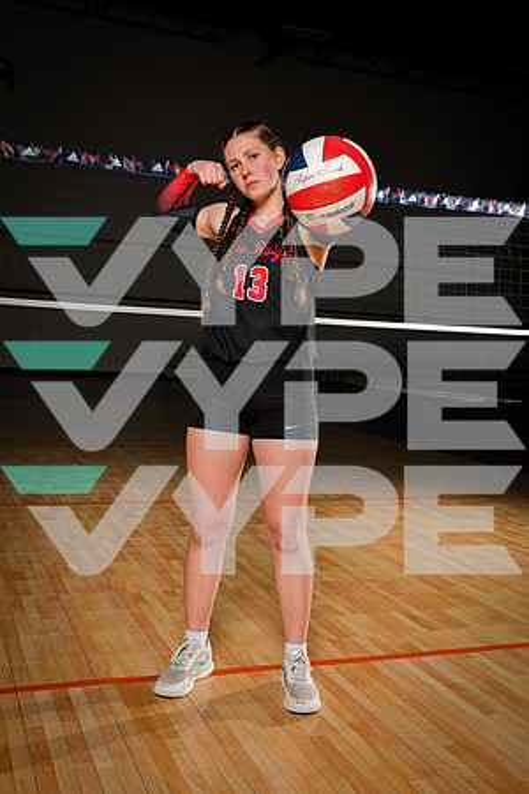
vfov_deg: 48.5
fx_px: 882
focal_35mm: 40
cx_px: 264
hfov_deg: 33.4
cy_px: 397
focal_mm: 40
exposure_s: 1/320
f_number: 7.1
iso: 1000
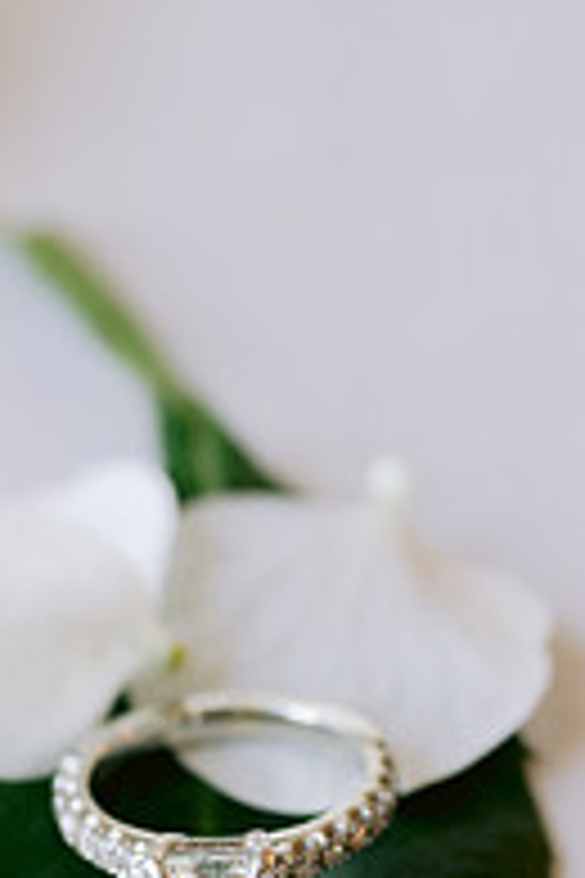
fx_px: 5508
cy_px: 895
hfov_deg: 6.1
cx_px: 180
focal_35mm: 226
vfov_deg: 9.0
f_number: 2.8
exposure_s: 1/125
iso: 200
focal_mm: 50
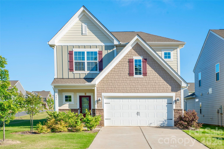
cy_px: 74
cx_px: 112
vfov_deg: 29.9
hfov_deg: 43.6
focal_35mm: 45
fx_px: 280
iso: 160
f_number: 8
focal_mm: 45
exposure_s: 1/250
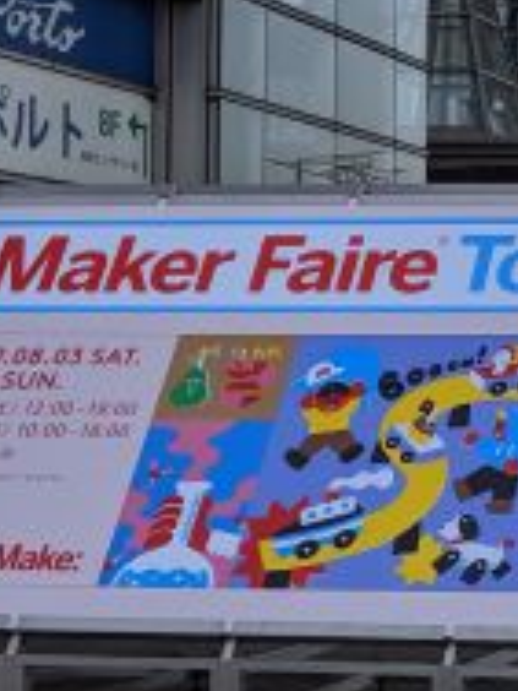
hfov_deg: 14.0
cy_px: 320
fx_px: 1836
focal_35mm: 92
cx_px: 966
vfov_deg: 21.3
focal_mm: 4.44
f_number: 1.8
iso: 56
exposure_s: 1/4608
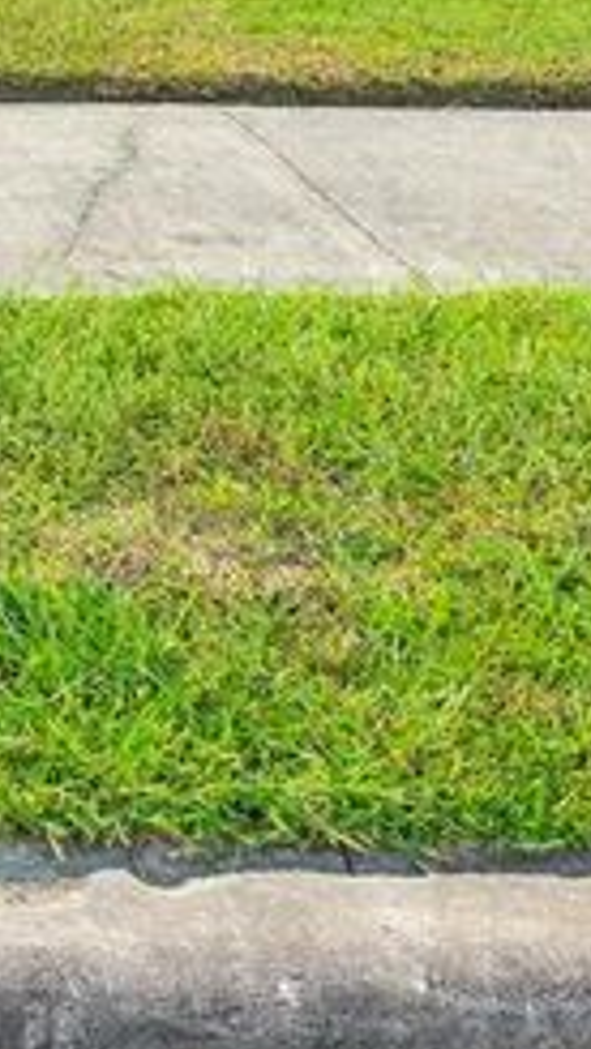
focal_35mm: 70
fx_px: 1948
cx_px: -552
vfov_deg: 25.3
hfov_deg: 14.6
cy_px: -370
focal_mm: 16
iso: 125
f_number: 11
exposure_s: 1/50
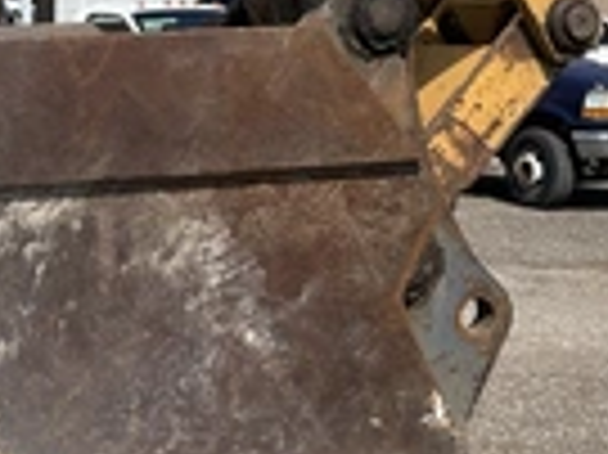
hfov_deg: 21.7
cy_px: 144
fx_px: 1509
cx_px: -50
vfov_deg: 17.1
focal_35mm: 86
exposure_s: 1/1912
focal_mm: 3
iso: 25
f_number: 1.8
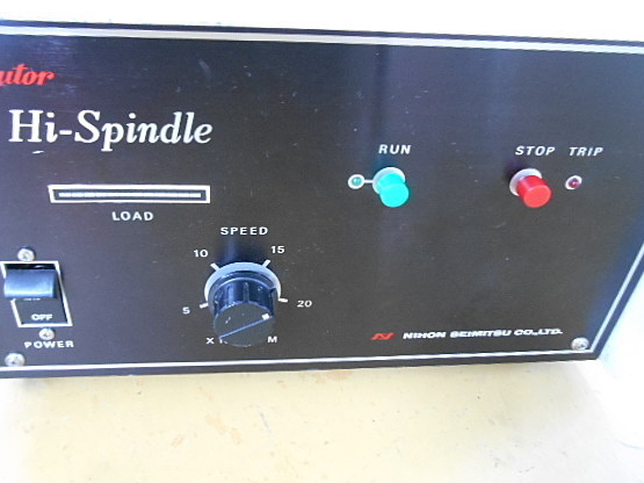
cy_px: 244
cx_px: 280
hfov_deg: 59.8
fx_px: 558
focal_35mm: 30
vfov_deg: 46.8
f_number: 3.4
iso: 800
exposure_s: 1/15
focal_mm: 4.7
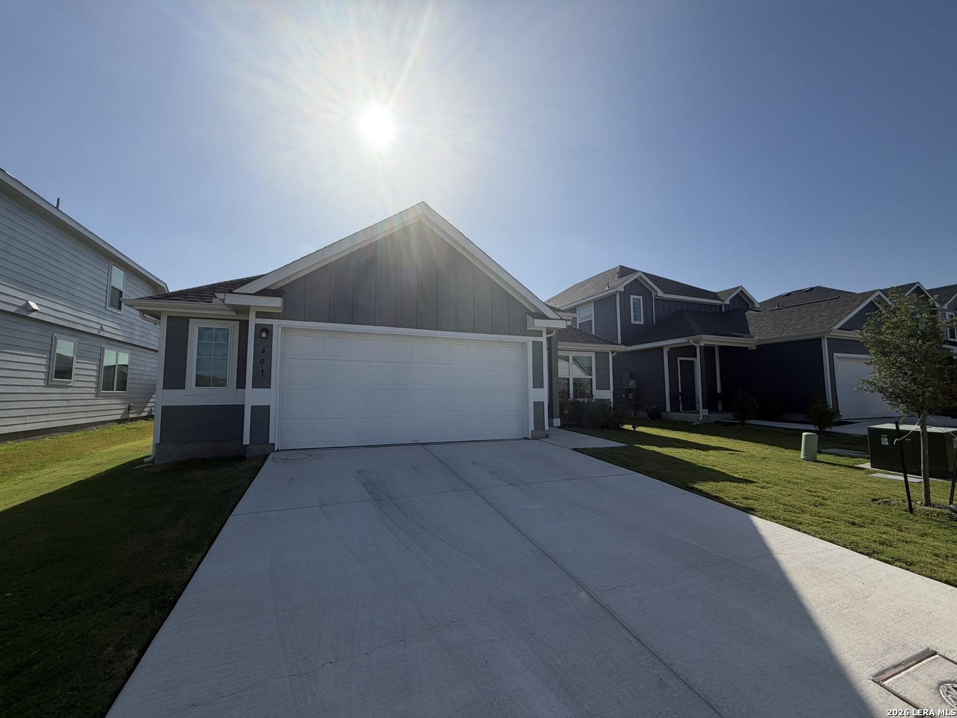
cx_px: 478
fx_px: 387
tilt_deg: +5.7
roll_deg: -0.5
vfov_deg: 85.7
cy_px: 359
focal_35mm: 14
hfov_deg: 102.1
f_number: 2.2
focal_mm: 2.22
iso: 25
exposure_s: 1/1901
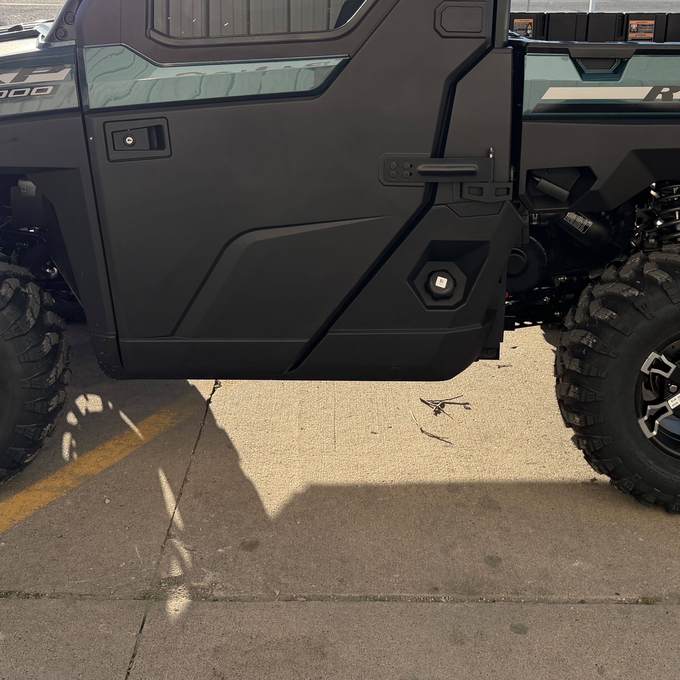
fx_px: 933
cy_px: 185
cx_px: 360
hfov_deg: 40.0
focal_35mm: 42
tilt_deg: -13.3
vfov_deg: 39.1
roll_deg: -0.2
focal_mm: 6.76
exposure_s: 1/2299
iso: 100
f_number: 1.78
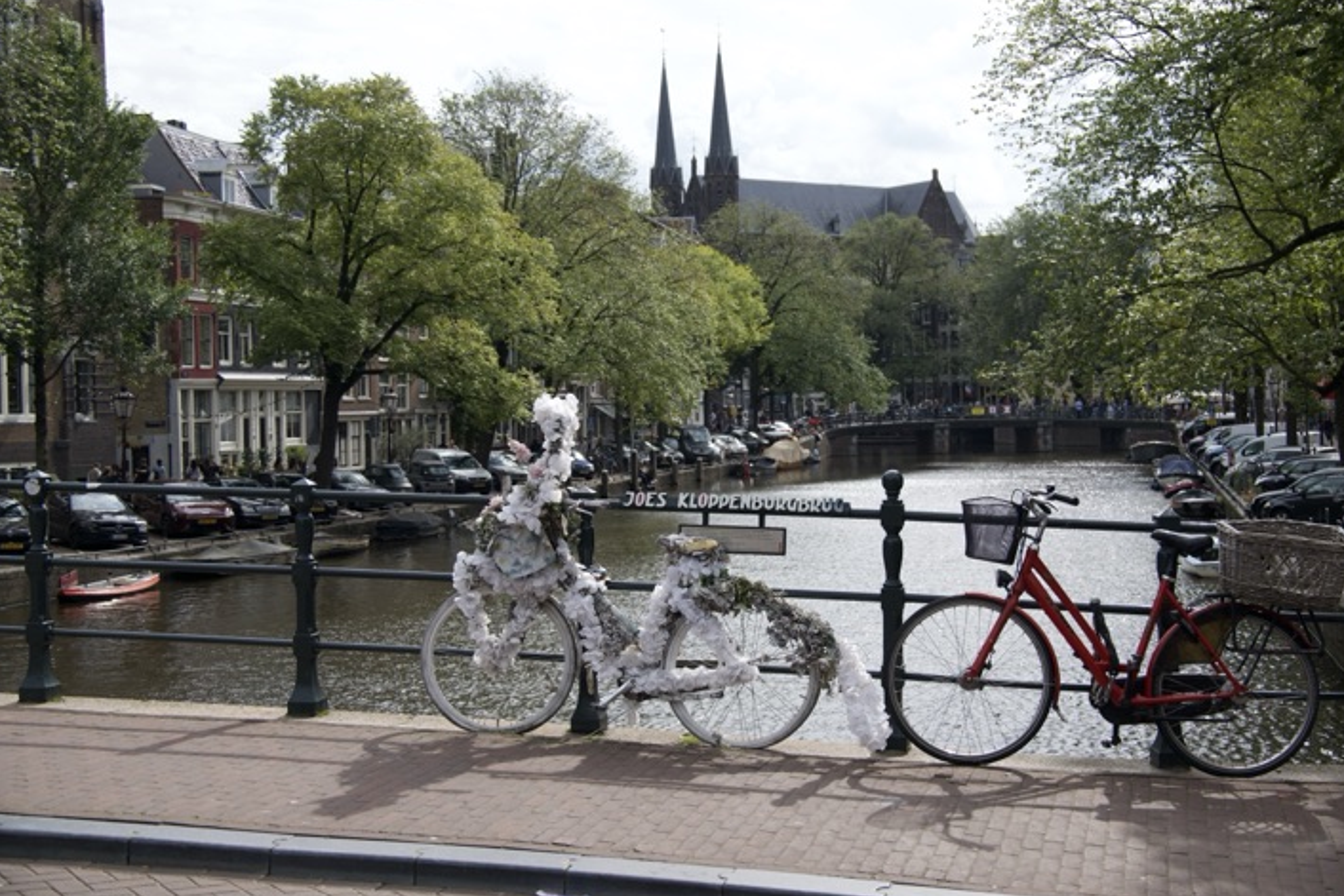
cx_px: 683
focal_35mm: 51
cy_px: 447
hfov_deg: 38.9
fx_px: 1904
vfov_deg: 26.5
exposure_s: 1/640
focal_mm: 50
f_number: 6.3
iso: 200
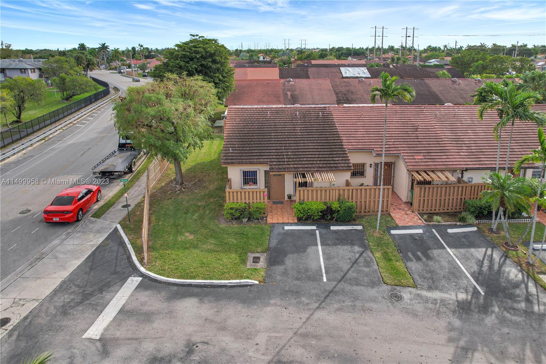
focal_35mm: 22
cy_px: 182
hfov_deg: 78.6
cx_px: 273
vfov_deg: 57.2
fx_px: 334
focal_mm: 8.38
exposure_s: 1/725
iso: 110
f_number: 2.8
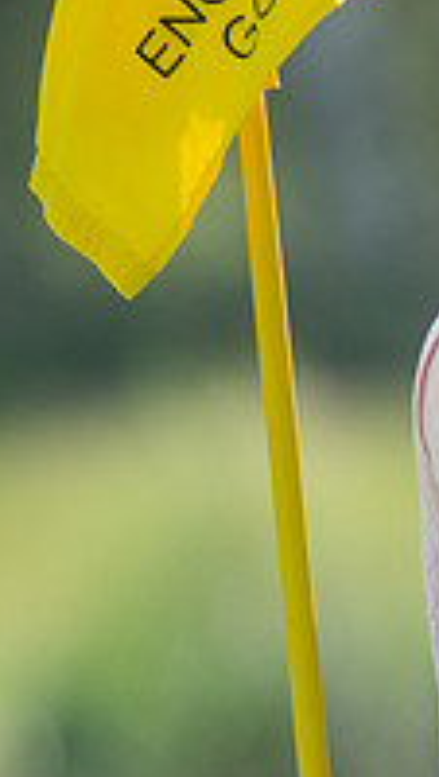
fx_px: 28194
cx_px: 1080
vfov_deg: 1.6
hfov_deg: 0.9
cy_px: 204
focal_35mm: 1367
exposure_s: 1/2500
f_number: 4.5
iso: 500
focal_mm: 300
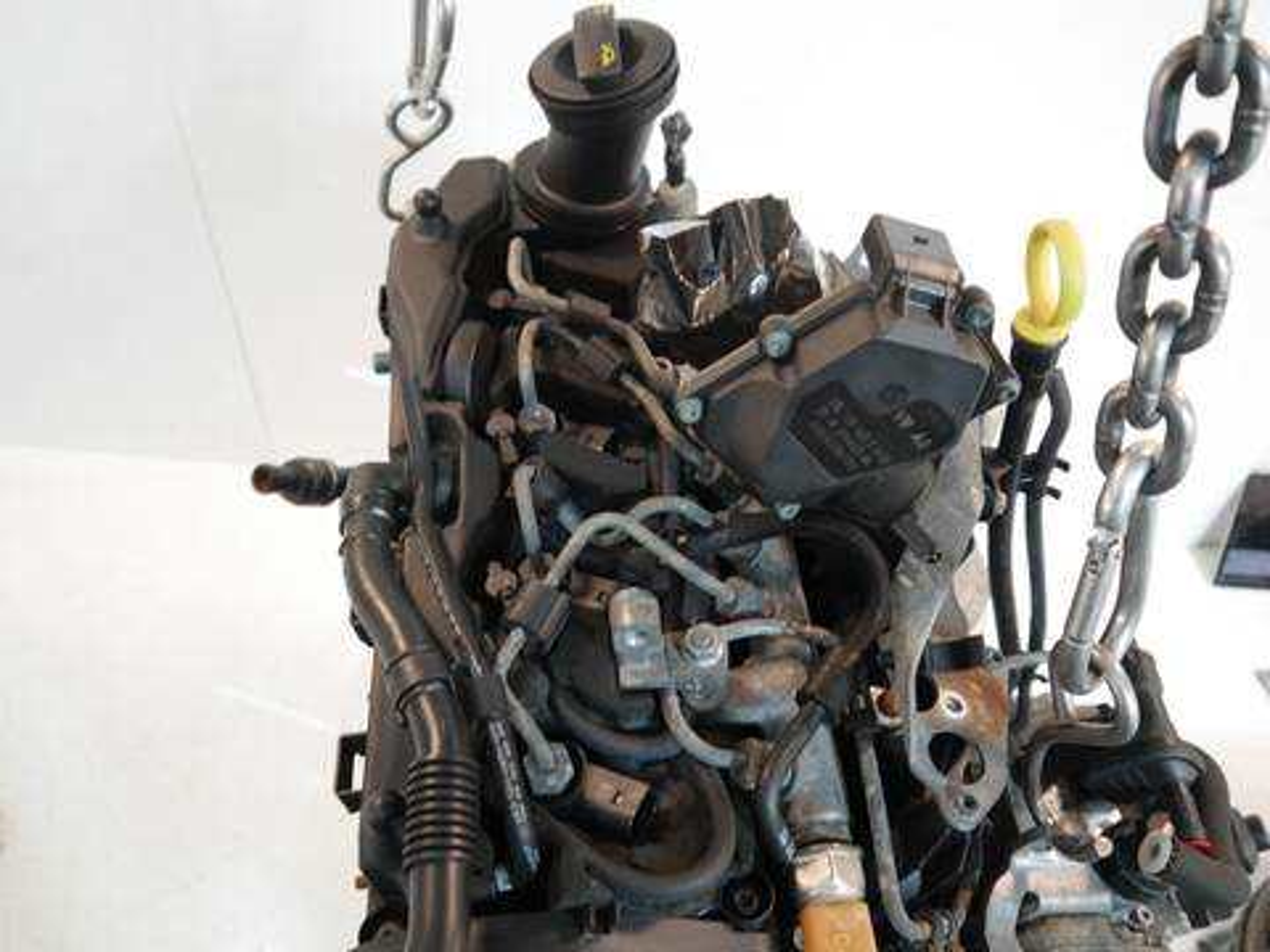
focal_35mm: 28
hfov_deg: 63.4
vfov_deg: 49.7
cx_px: 635
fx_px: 1027
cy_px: 476
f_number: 3.5
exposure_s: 1/125
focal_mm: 14
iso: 1000
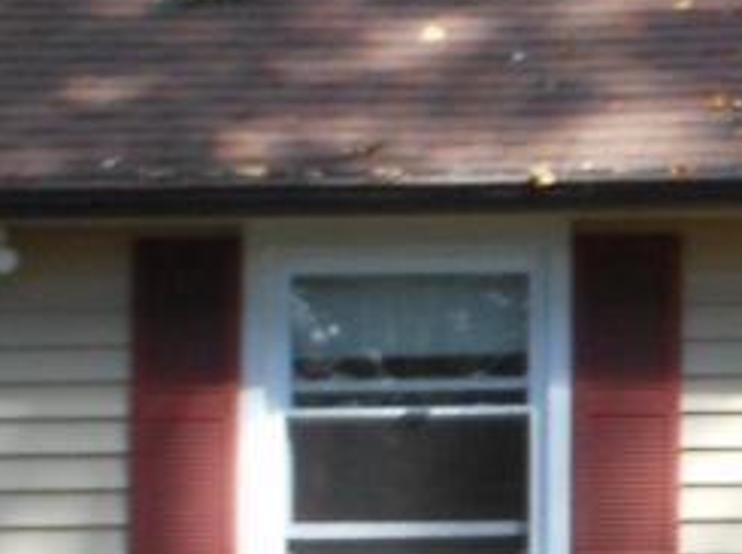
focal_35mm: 265
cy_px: 427
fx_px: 5672
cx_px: 1738
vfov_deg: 5.6
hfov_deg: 7.1
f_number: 4.6
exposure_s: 1/80
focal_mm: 8.1
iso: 80
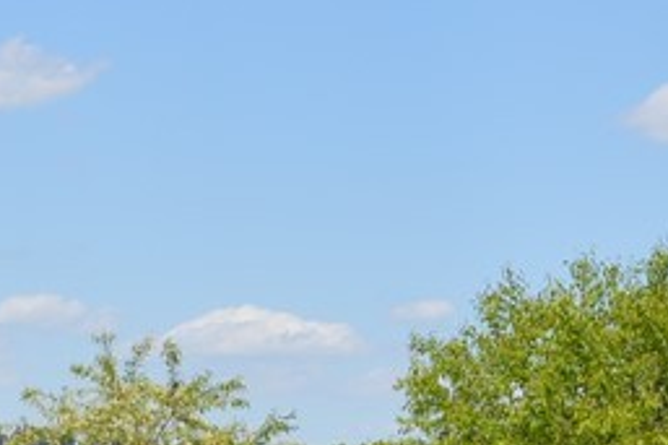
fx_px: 3764
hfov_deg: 10.1
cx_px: 513
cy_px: -70
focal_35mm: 203
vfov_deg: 6.7
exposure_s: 1/250
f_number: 8
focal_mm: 32
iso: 100
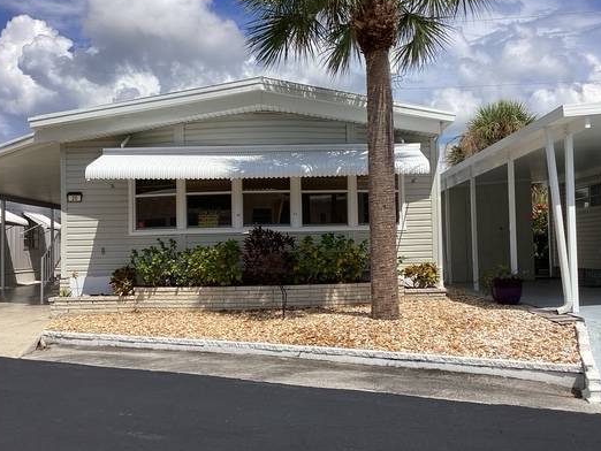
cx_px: 318
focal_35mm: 38
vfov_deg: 37.7
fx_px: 660
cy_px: 222
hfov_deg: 48.9
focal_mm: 3.3
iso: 25
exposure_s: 1/2469
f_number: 2.4
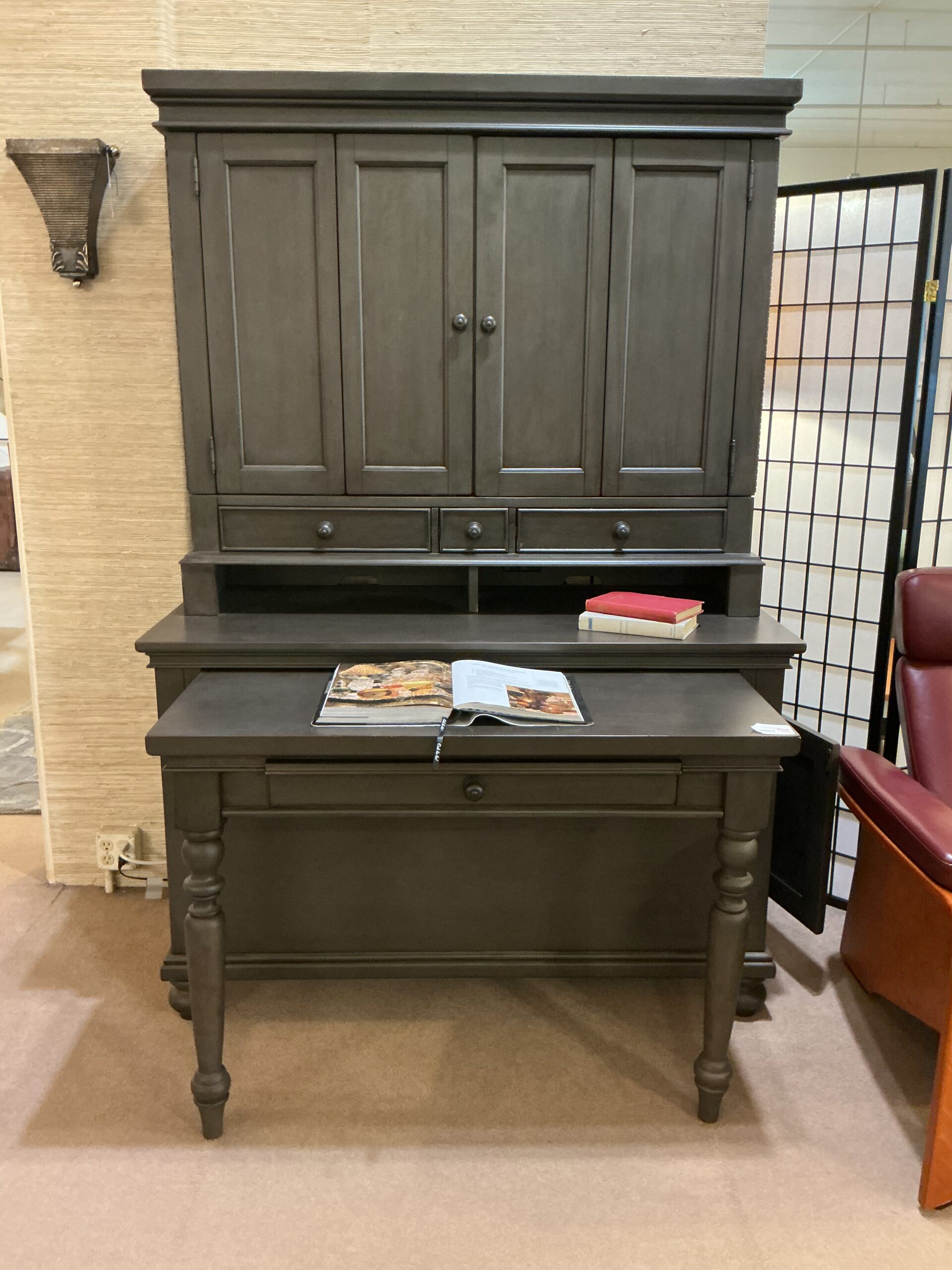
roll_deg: -0.5
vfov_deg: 61.7
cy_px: 635
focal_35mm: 29
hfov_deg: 48.2
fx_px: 1063
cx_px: 476
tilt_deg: -14.3
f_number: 1.8
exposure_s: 1/30
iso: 320
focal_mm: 3
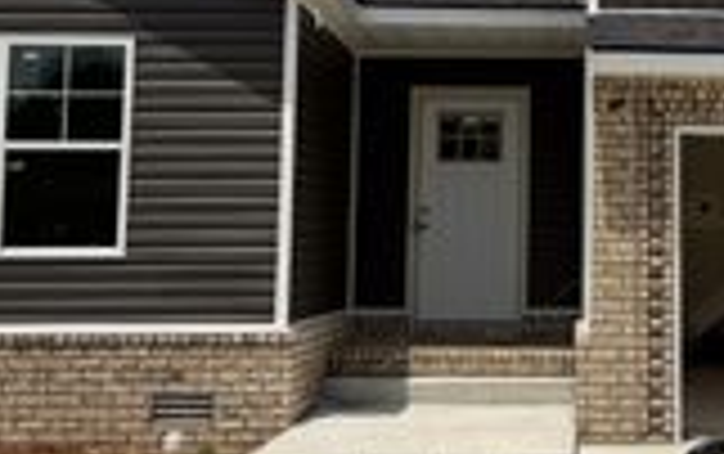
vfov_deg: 16.4
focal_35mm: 79
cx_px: 603
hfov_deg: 25.6
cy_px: 61
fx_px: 1560
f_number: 1.78
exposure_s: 1/10309
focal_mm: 6.76
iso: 80
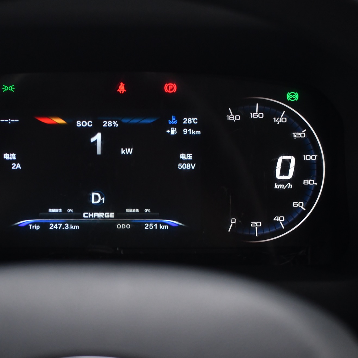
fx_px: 791
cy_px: 180
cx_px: 98
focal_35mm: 68
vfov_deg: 25.5
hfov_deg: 25.2
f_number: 3.2
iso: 1250
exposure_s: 1/160
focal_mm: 35
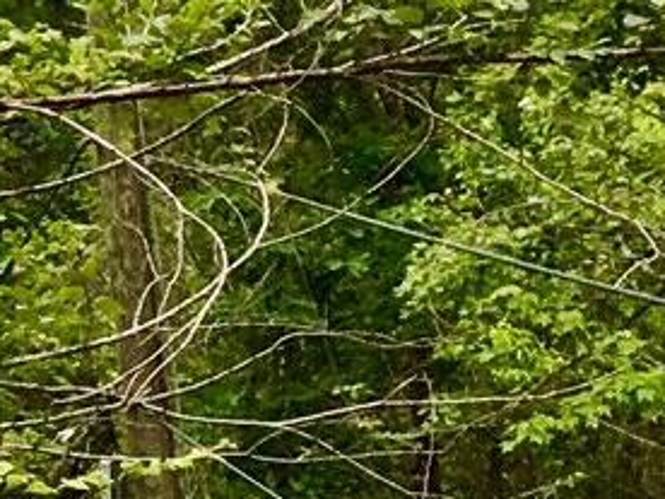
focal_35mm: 212
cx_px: -1434
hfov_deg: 7.9
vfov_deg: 6.9
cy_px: -125
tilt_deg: +1.6
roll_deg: +3.6
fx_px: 4073
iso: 25
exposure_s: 1/509
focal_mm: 4.15
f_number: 2.2
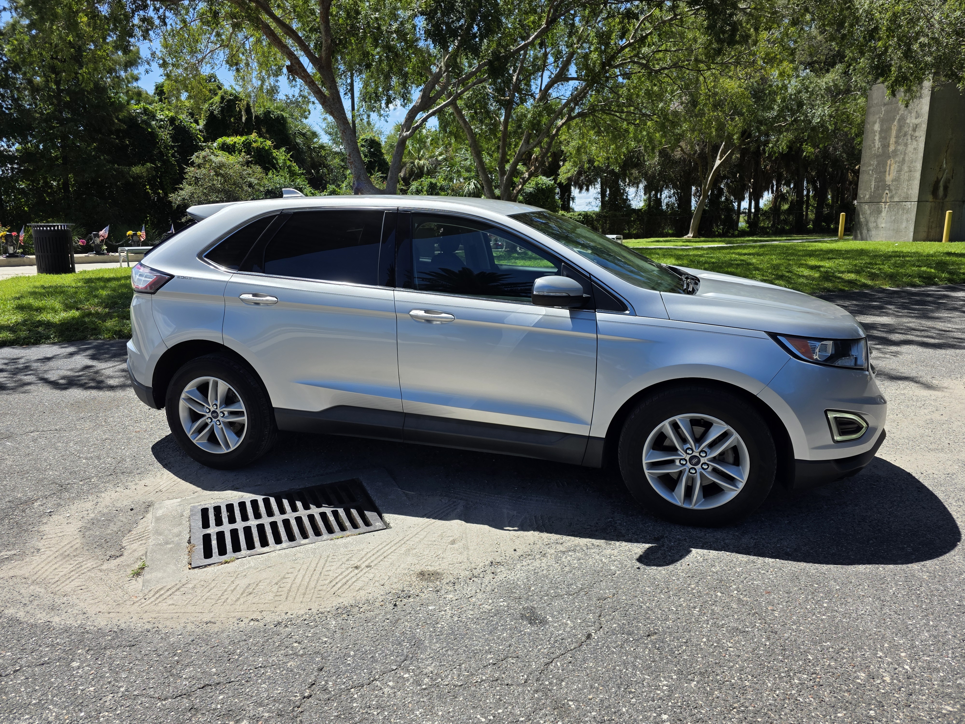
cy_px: 362
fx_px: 641
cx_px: 482
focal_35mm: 23
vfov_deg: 58.9
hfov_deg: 73.9
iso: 80
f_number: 1.7
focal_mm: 6.3
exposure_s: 1/4237
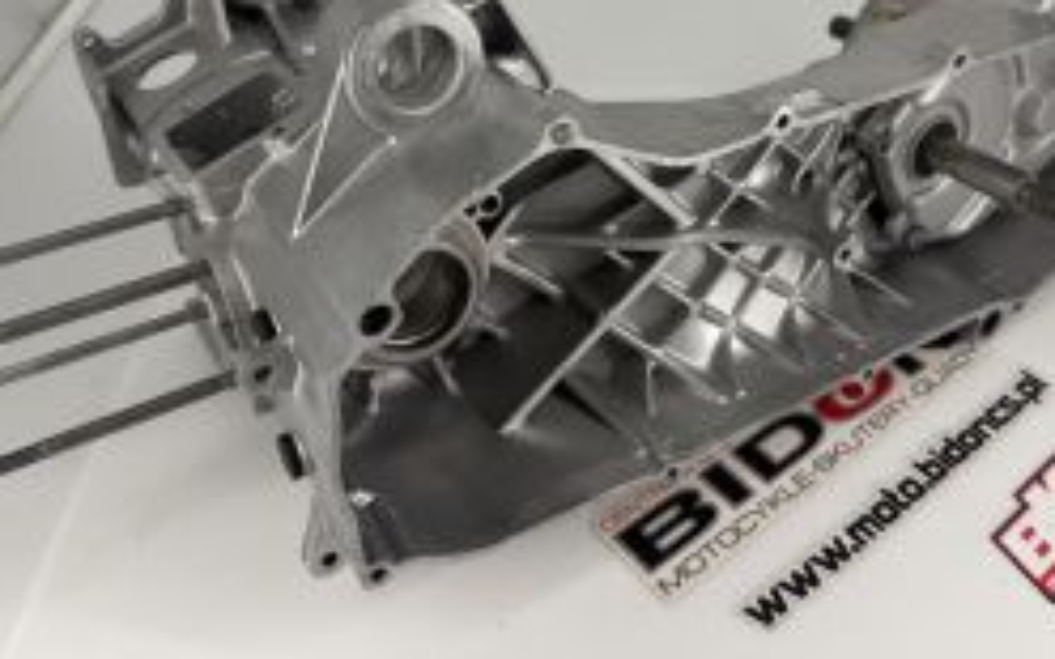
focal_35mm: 35
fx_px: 1006
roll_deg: -0.3
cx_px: 579
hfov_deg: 55.2
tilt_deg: -38.2
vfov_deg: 35.7
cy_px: 191
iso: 80
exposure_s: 1/1060
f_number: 1.78
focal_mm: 6.76
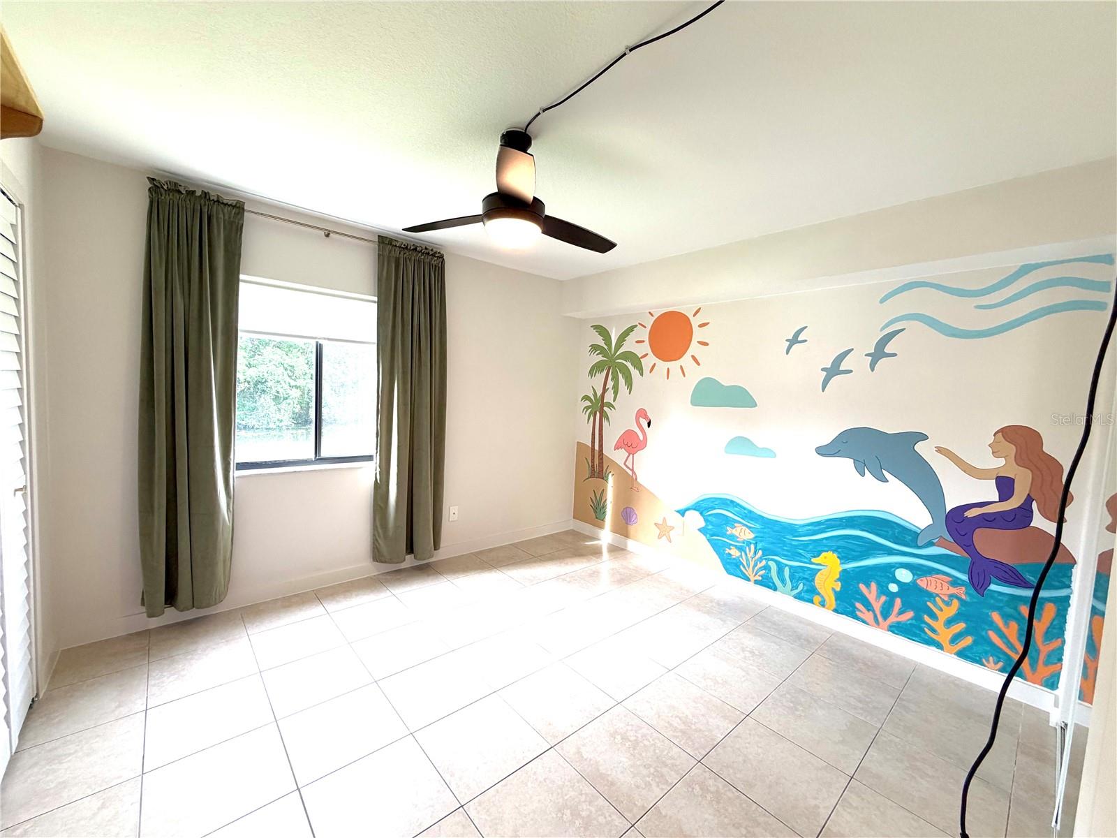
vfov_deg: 85.7
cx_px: 558
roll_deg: -2.8
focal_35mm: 14
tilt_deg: -4.0
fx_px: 452
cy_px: 419
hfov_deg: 102.1
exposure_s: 1/120
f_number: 2.2
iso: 125
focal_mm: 2.22
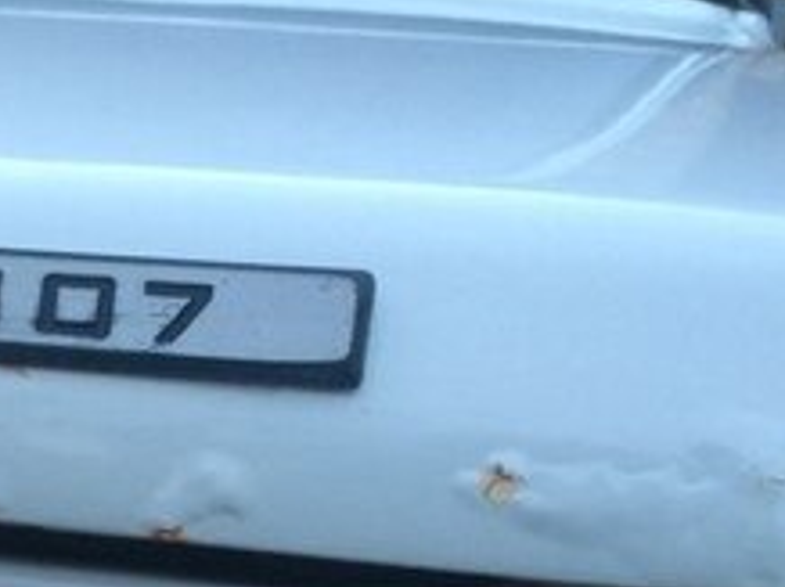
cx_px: -180
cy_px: 733
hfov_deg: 20.7
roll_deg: -1.9
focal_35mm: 88
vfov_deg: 16.0
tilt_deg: -15.9
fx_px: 1993
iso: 100
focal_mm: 4.15
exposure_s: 1/33
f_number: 2.2
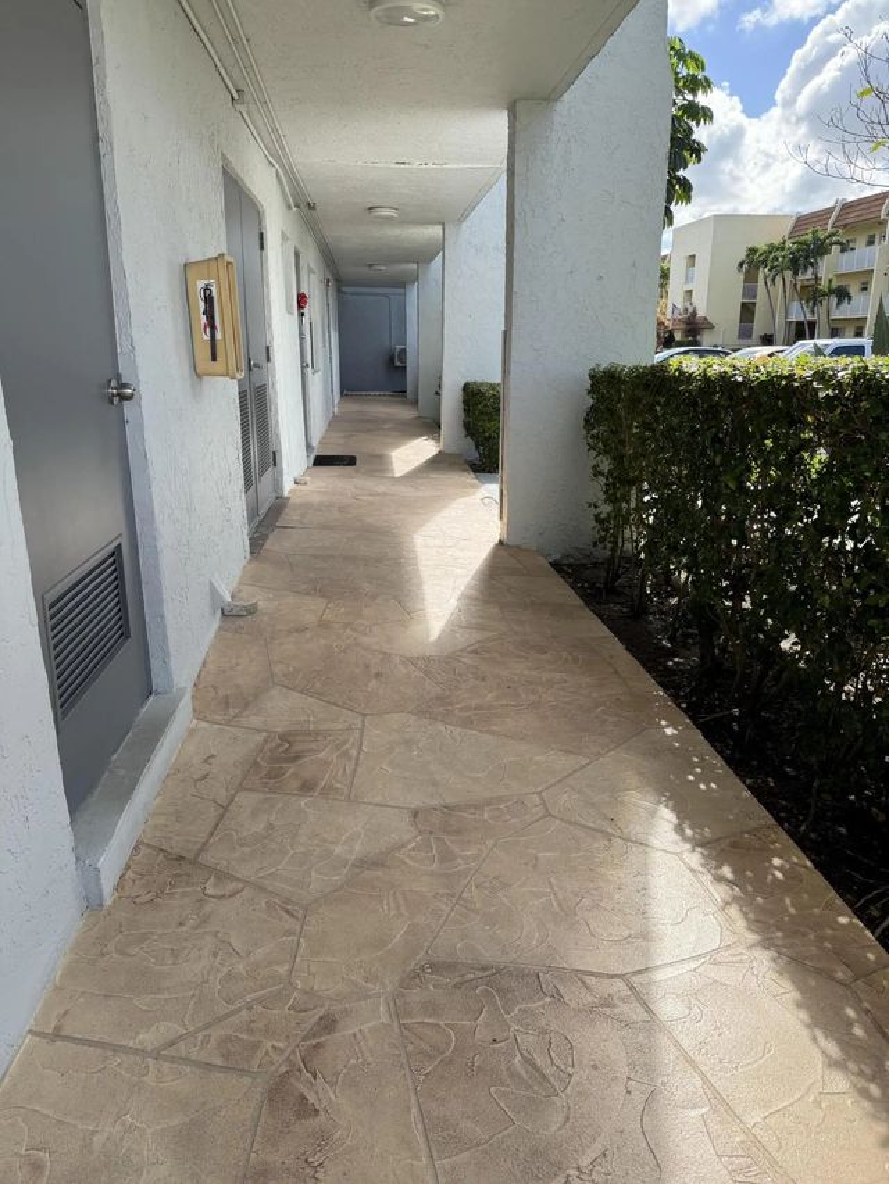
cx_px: 444
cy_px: 592
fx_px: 822
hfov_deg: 56.8
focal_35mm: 24
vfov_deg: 71.6
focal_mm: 6.76
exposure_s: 1/1618
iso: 100
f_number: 1.78
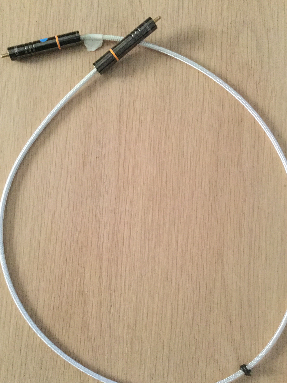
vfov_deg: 52.6
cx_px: 142
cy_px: 203
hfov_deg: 40.7
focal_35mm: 35
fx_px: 387
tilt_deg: -88.9
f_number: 2.4
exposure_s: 1/17
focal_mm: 3.3
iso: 250
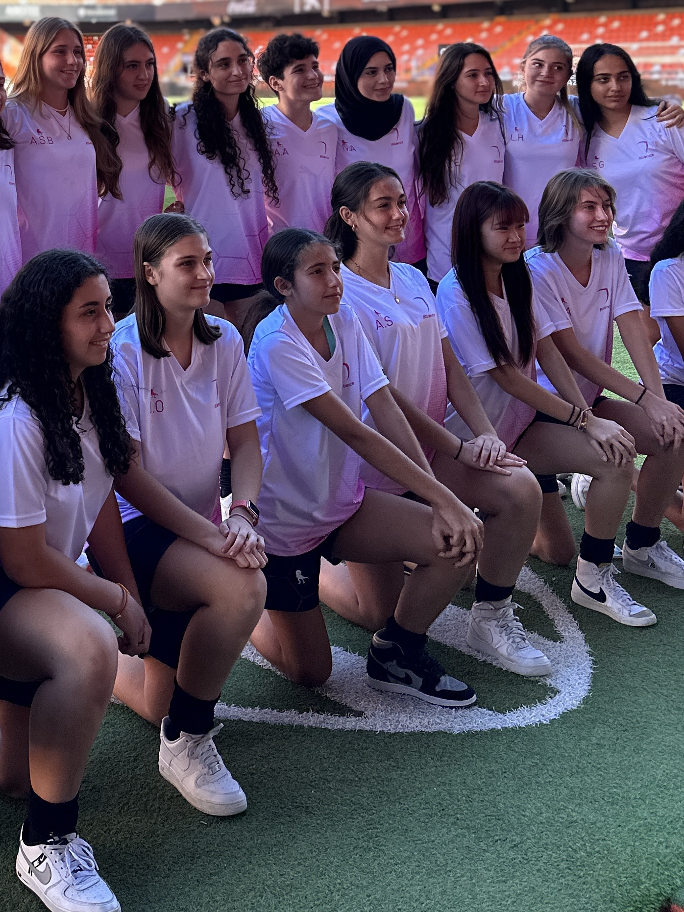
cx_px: 33
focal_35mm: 52
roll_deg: -0.2
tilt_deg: +0.2
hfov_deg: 26.8
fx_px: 1370
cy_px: 42
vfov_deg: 34.2
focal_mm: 6.86
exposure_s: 1/887
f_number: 1.78
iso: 80
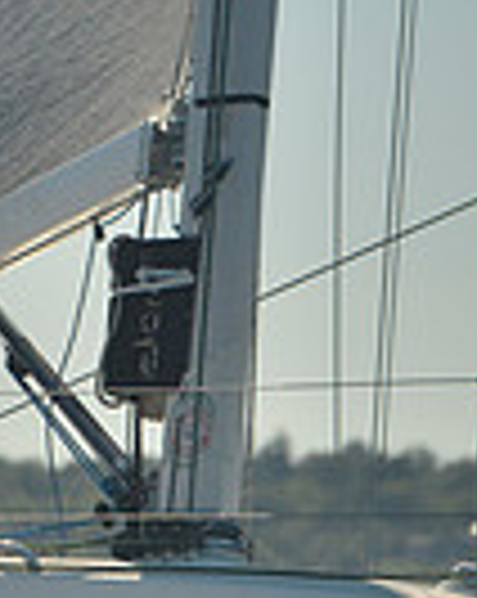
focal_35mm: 614
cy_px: 560
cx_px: -824
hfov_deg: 2.5
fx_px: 10860
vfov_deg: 3.2
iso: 400
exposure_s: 1/2500
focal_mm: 150
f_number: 5.6
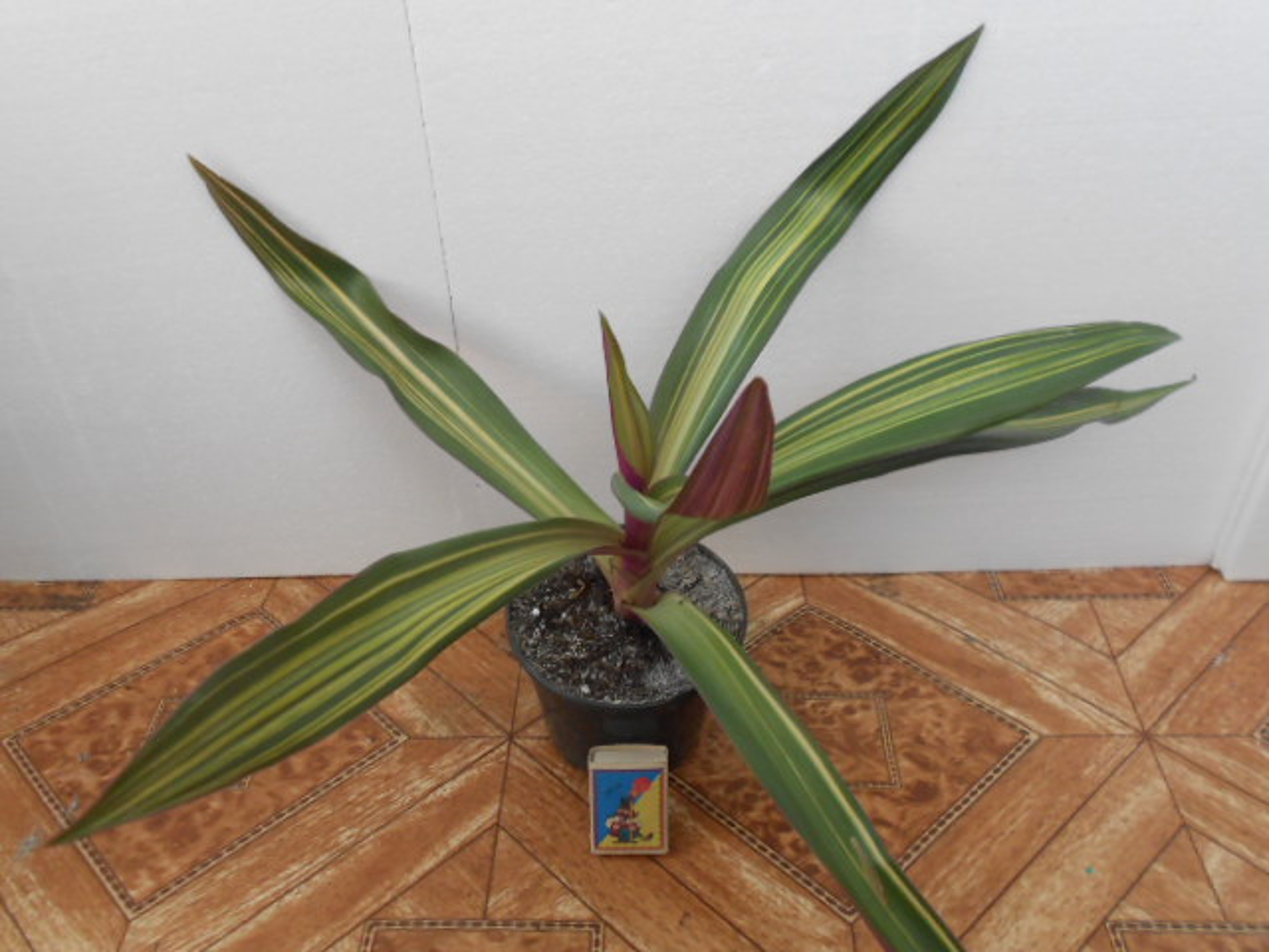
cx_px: 634
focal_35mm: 29
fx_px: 1063
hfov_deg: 61.7
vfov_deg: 48.2
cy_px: 476
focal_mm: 5.3
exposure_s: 1/30
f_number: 3.4
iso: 200
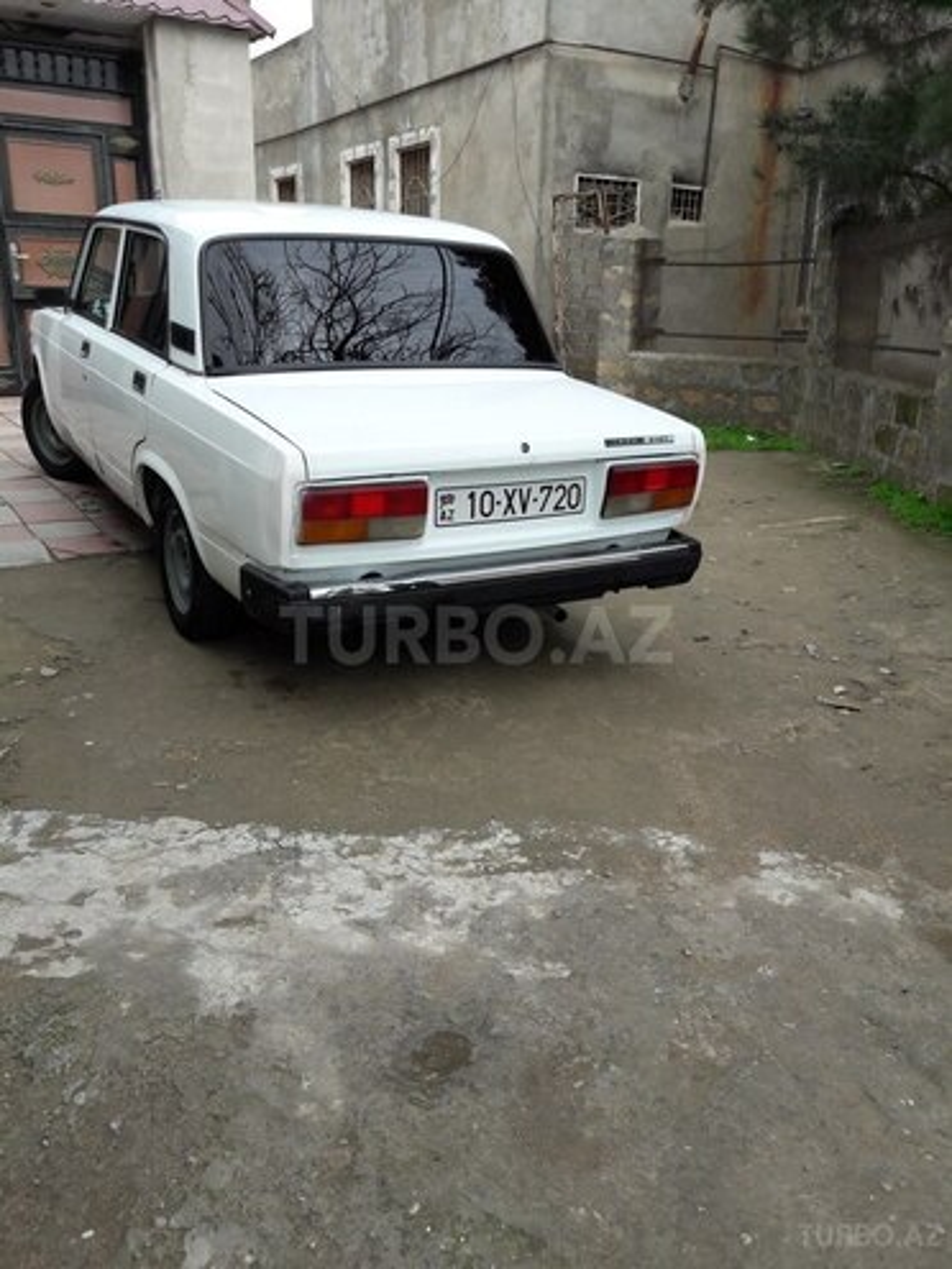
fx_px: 1027
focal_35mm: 28
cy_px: 634
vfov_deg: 63.4
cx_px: 476
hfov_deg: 49.7
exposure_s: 1/701
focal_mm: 3.7
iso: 40
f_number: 1.9
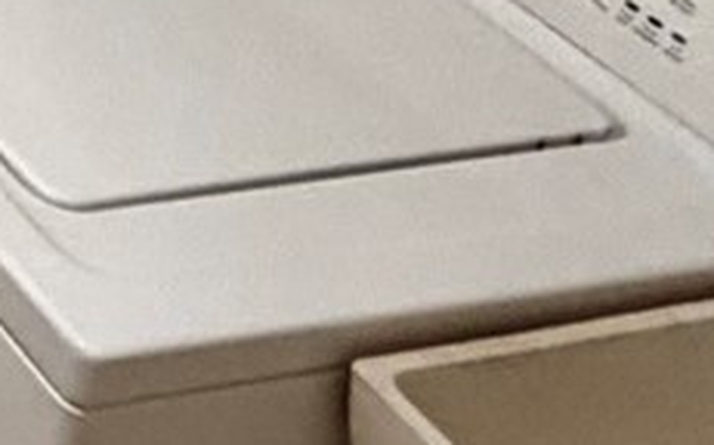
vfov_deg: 10.3
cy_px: -757
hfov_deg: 13.7
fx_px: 2003
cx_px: -1057
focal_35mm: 103
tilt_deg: -19.3
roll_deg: -1.8
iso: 400
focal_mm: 2.22
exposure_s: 1/60
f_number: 2.2
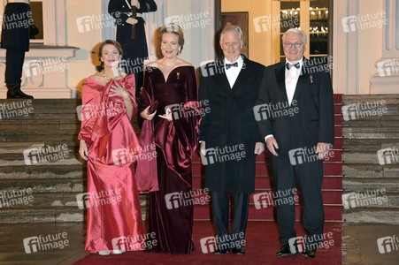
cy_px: 132
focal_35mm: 100
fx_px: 1107
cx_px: 200
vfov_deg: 13.7
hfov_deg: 20.4
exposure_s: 1/125
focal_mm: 100
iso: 2500
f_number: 5.6
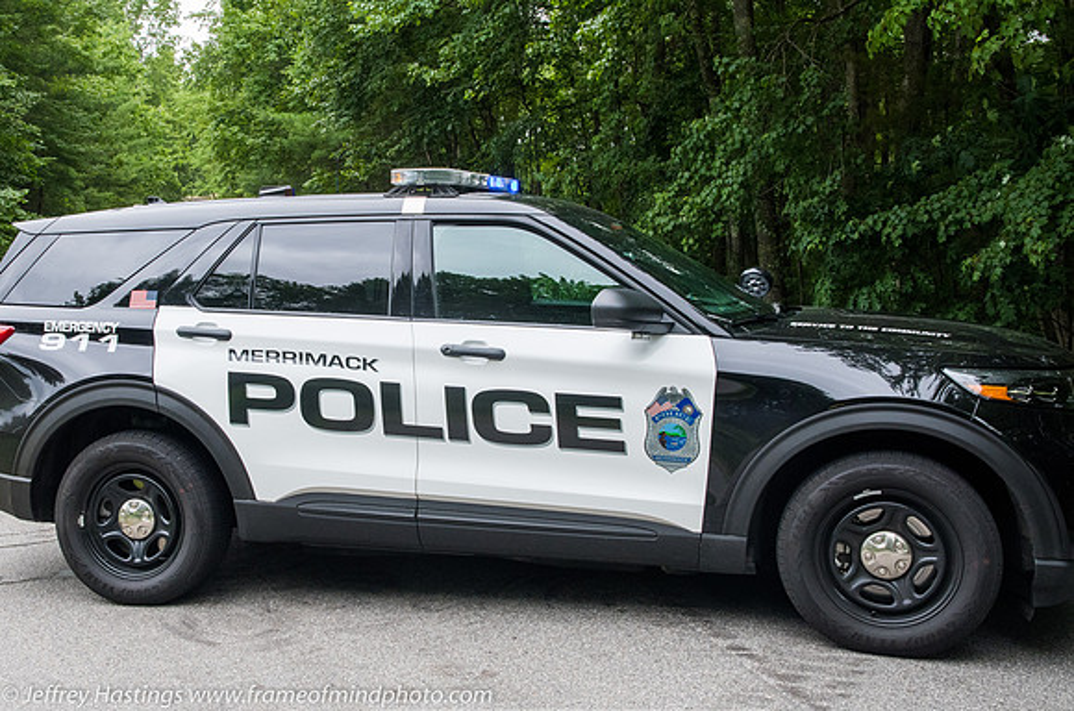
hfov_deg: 44.5
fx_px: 1309
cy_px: 340
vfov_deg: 30.4
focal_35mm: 44
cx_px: 447
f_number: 9
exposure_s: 1/250
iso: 1000
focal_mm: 25
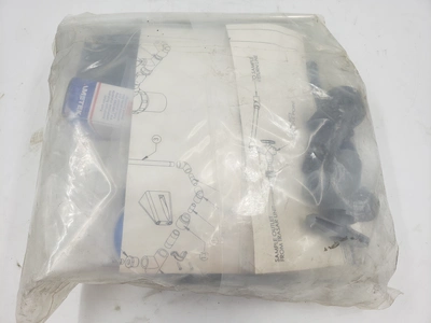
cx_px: 216
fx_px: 324
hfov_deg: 67.3
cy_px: 162
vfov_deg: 53.1
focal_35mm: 26
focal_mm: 4.3
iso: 50
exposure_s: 1/227
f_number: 2.4
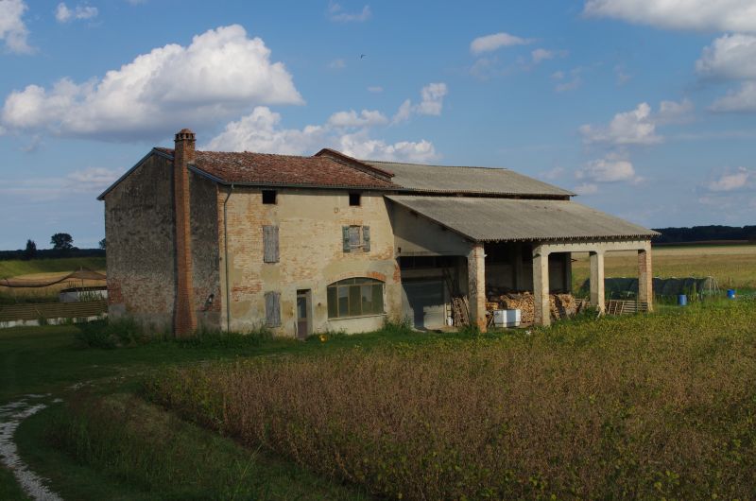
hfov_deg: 42.8
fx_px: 964
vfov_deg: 29.1
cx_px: 378
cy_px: 250
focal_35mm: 46
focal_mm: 30.63
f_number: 14
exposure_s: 1/100
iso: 100
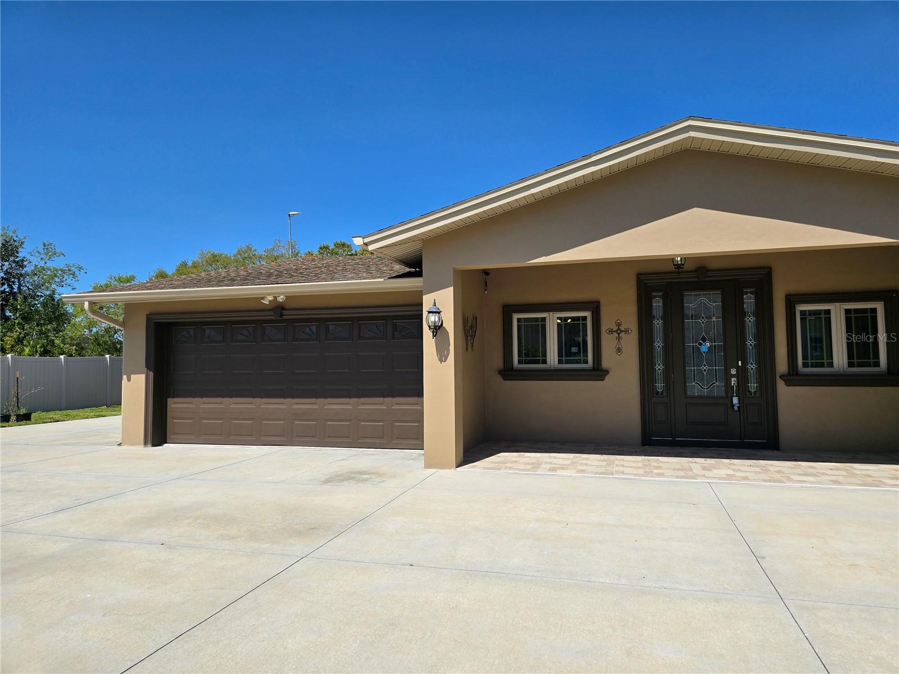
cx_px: 450
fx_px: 597
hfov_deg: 73.9
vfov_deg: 58.9
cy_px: 337
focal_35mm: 23
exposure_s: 1/1255
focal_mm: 6.3
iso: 12
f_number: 1.7
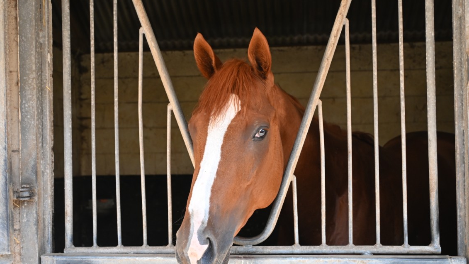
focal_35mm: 48
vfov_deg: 24.9
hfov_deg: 42.9
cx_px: 236
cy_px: 154
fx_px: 597
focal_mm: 30
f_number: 4.8
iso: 400
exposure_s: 1/160
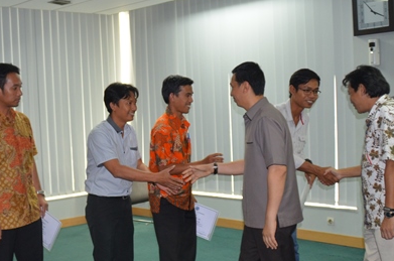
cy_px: 156
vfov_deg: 26.3
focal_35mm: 51
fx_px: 557
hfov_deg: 38.3
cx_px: 119
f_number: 3.5
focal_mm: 18
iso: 720
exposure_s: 1/60
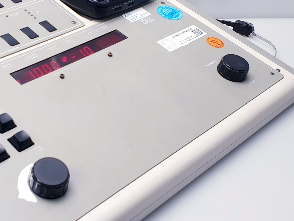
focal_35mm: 57
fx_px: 484
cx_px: 48
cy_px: 96
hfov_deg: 32.6
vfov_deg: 25.6
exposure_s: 1/50
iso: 64
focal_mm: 4.3
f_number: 2.4
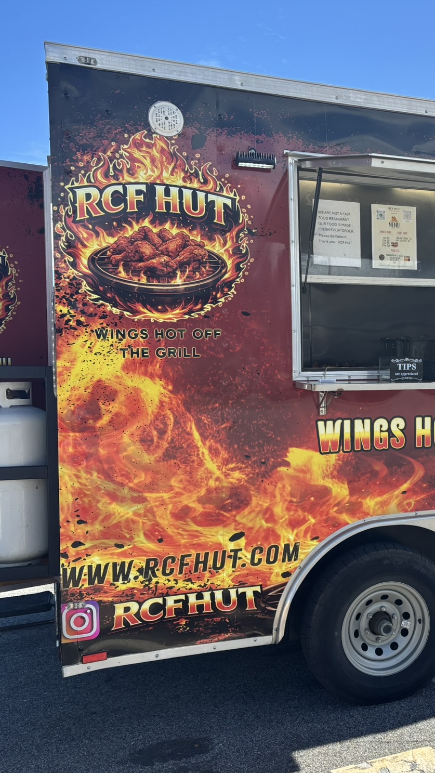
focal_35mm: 39
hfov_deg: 28.8
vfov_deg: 51.6
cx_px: 421
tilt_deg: -3.1
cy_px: 396
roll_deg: +2.8
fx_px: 799
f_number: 1.6
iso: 50
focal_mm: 5.96
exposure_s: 1/1590
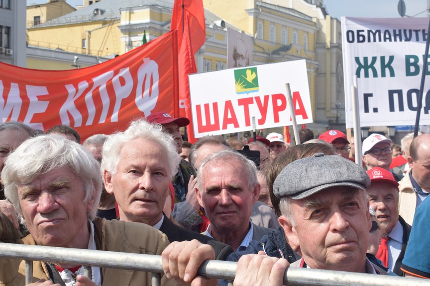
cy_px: 132
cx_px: 215
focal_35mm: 64
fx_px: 764
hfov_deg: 31.4
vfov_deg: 21.2
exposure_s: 1/400
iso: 200
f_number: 10
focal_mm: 36
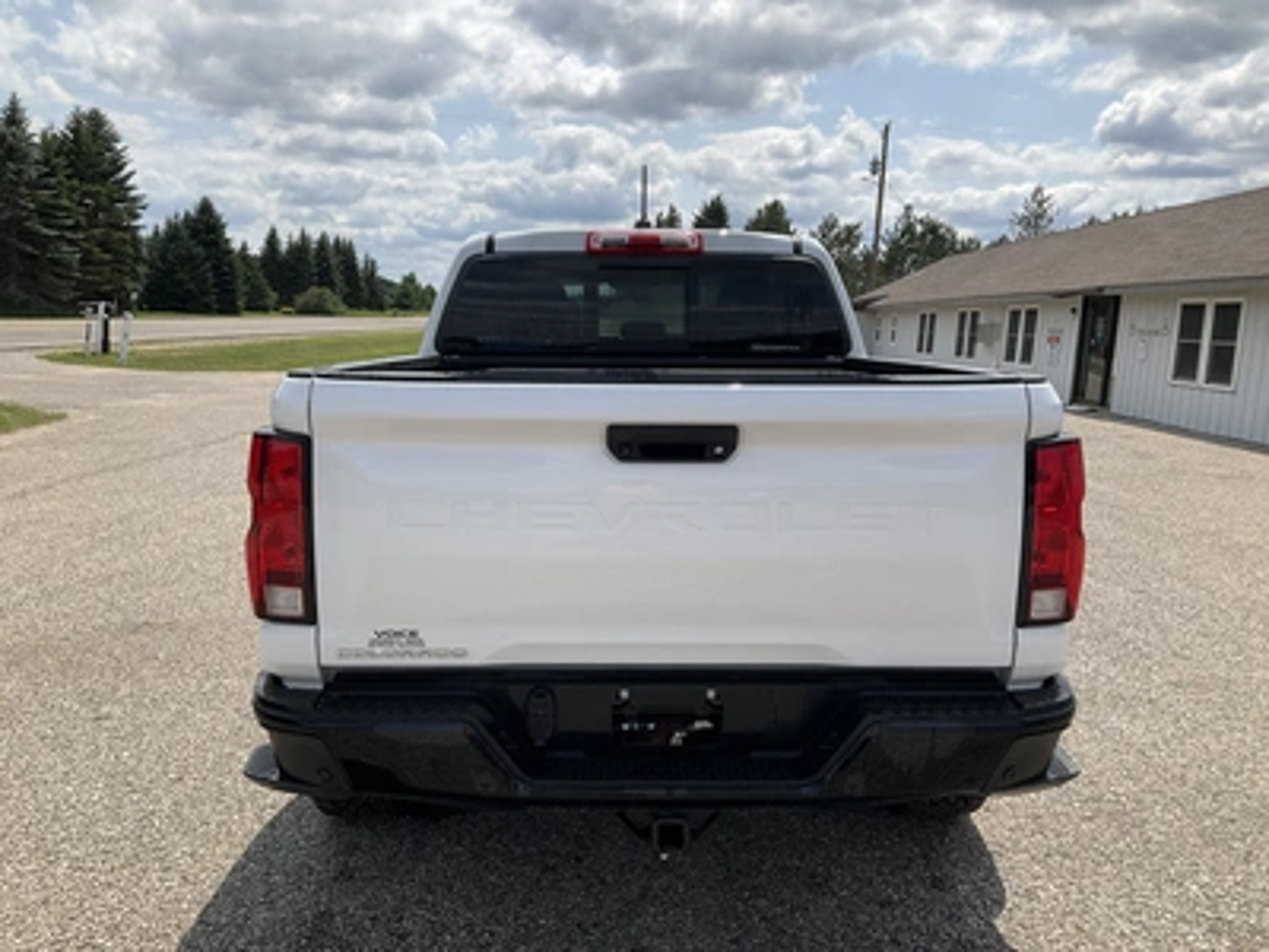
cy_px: 476
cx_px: 634
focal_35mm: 29
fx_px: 1063
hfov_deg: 61.7
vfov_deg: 48.2
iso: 25
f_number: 1.8
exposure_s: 1/2667
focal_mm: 3
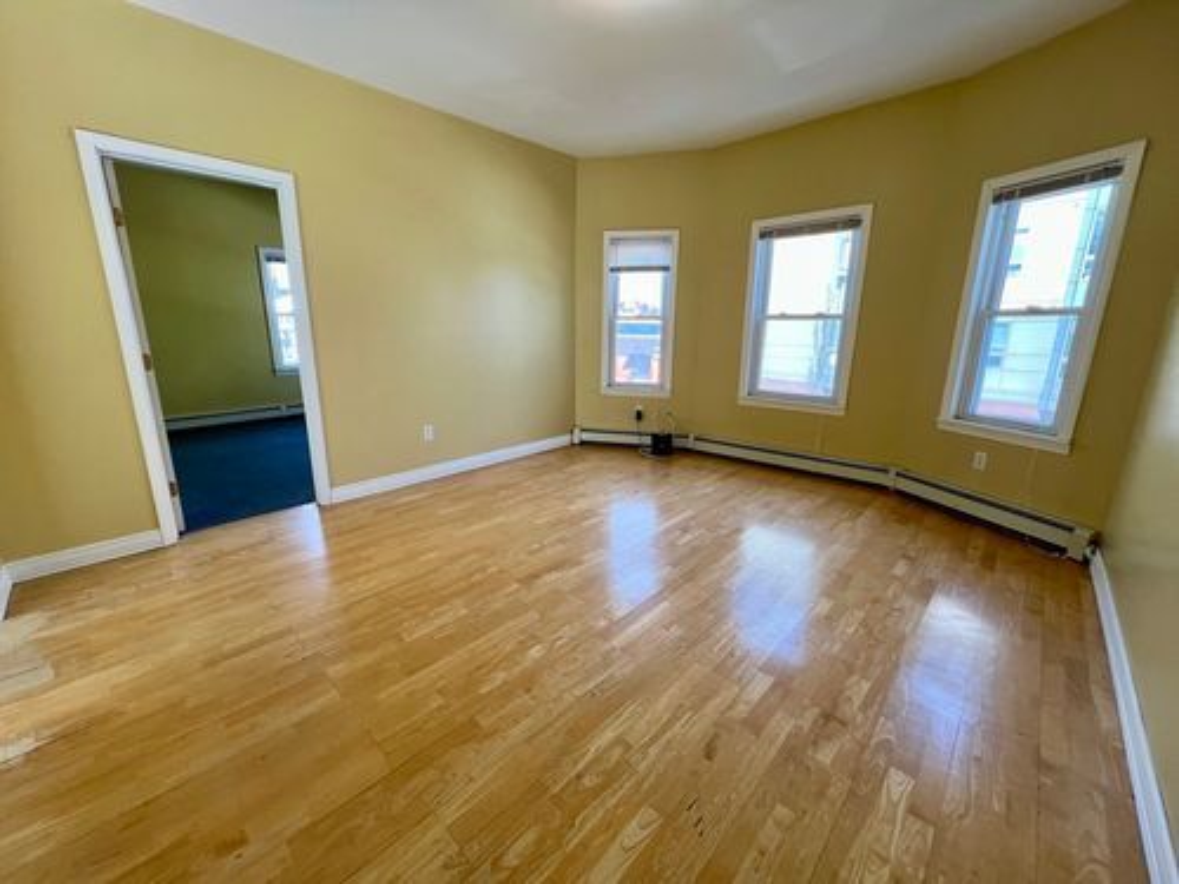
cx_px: 590
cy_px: 442
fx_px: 443
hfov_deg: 106.2
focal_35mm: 13
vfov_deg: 89.9
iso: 64
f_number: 1.8
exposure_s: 1/120
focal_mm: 1.57
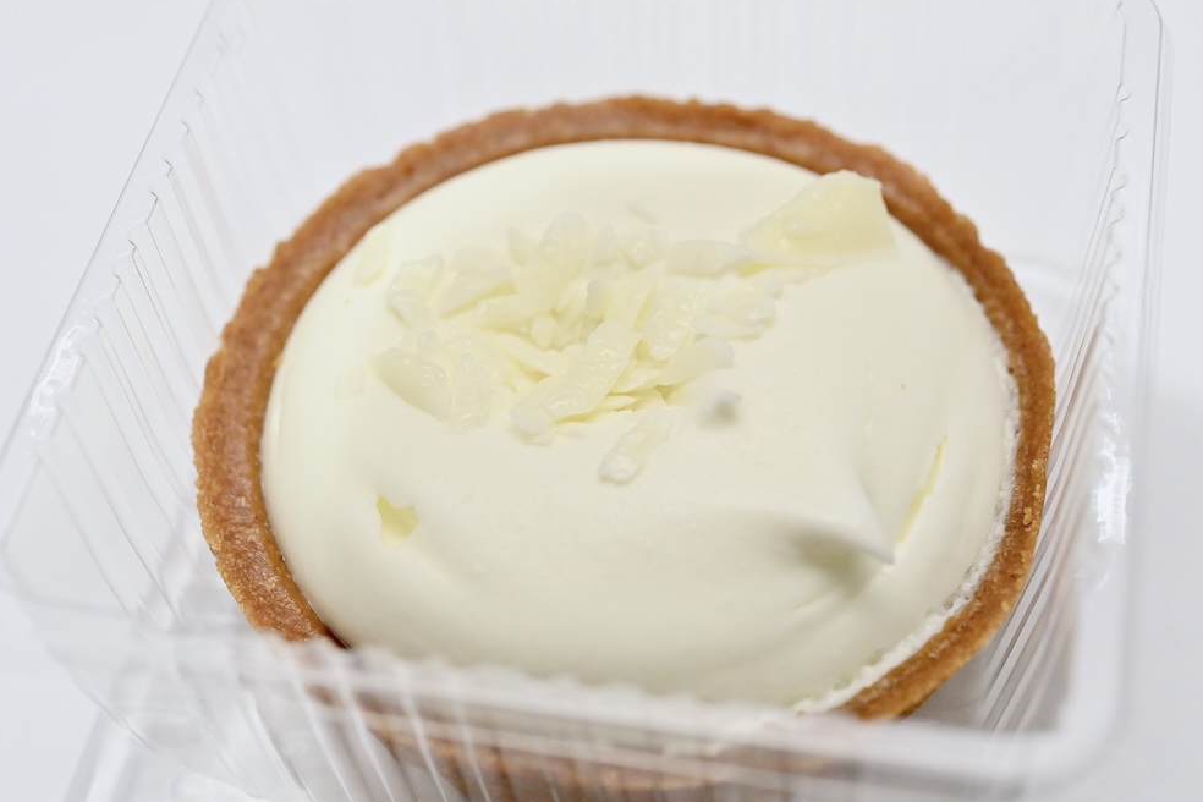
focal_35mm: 61
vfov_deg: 22.3
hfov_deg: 32.9
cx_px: 603
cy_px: 403
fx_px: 2038
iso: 4000
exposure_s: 1/160
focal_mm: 60
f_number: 8
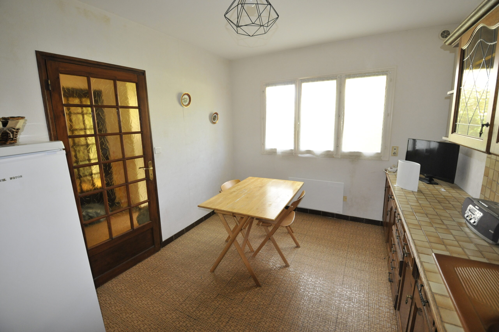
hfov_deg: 100.5
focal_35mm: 15
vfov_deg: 77.2
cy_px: 166
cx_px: 250
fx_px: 208
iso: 800
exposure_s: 1/80
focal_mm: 10
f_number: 5
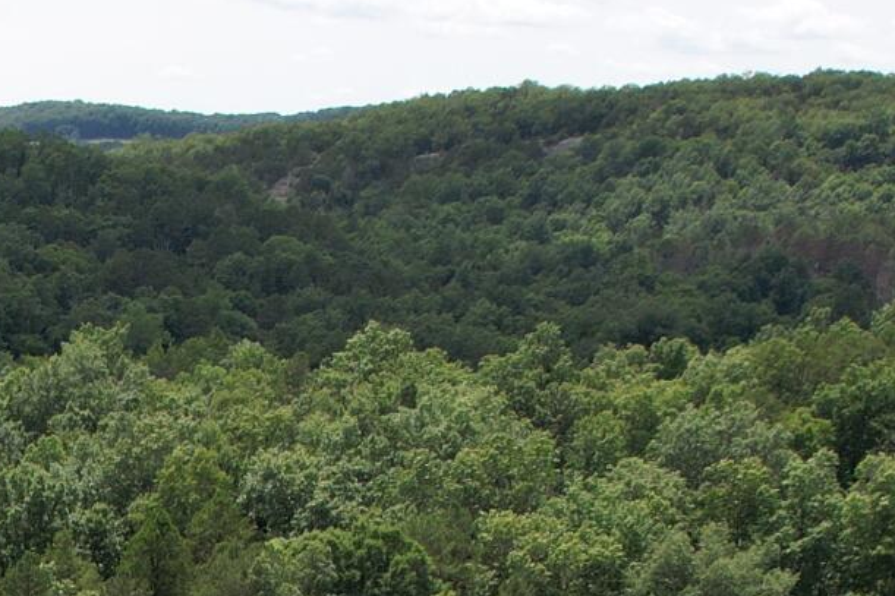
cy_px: 1363
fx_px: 2684
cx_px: -234
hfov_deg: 17.8
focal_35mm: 108
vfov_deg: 11.0
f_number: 2.8
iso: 120
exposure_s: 1/1250
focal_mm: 8.38
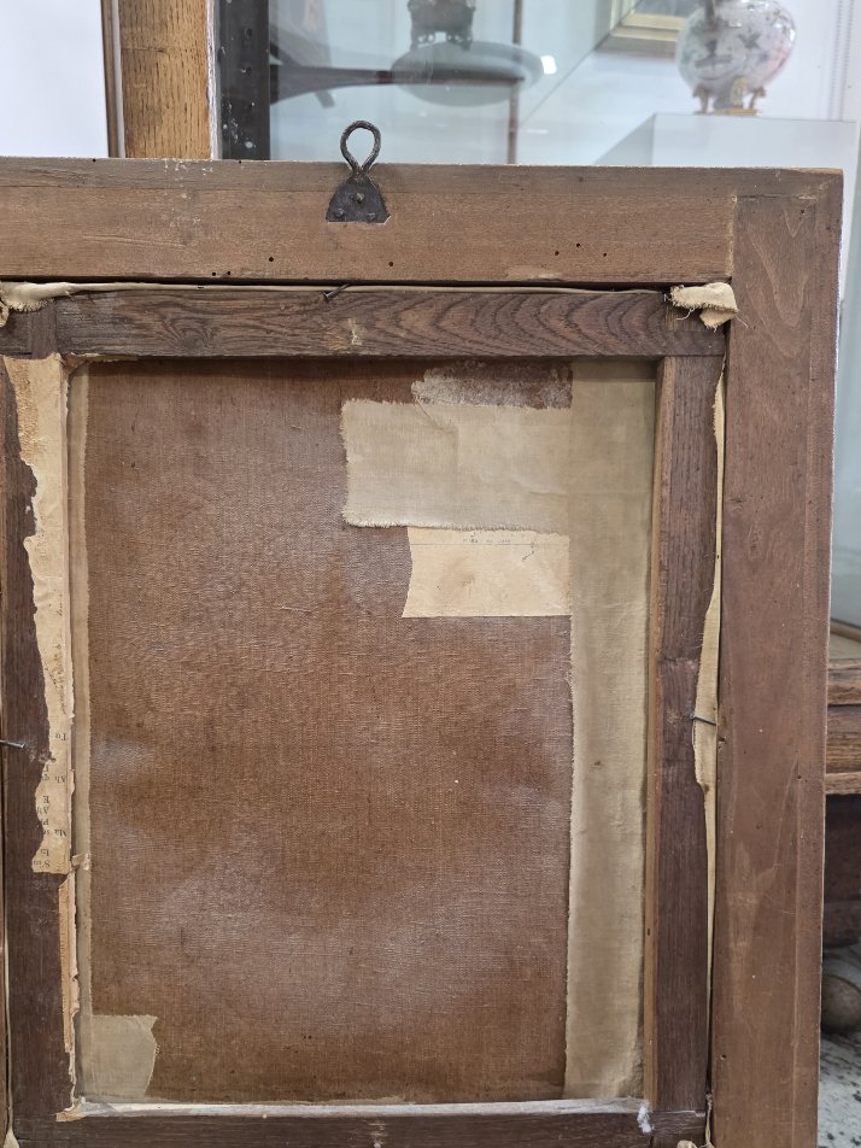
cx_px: 359
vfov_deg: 61.3
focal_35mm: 29
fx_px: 962
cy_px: 667
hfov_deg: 48.0
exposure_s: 1/100
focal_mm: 6.3
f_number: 1.7
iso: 640
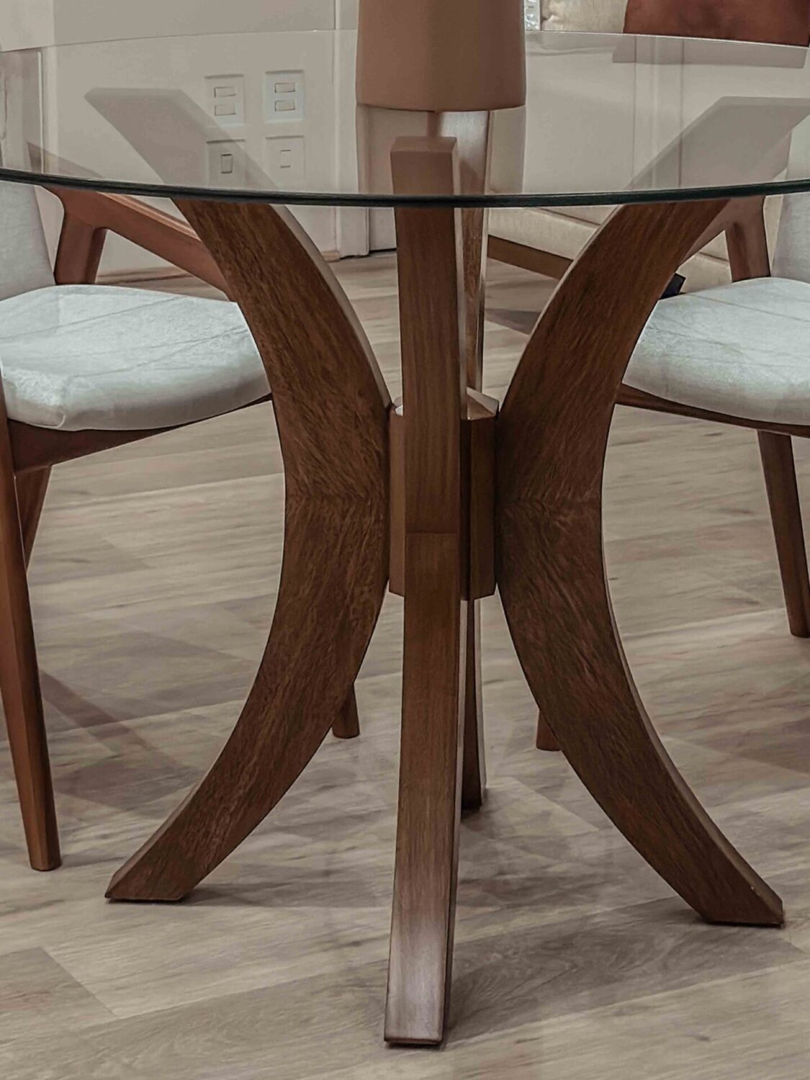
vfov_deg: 39.7
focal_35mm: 48
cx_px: 405
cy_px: 540
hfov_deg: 30.3
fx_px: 1498
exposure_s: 1/100
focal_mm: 6.86
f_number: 1.78
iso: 160
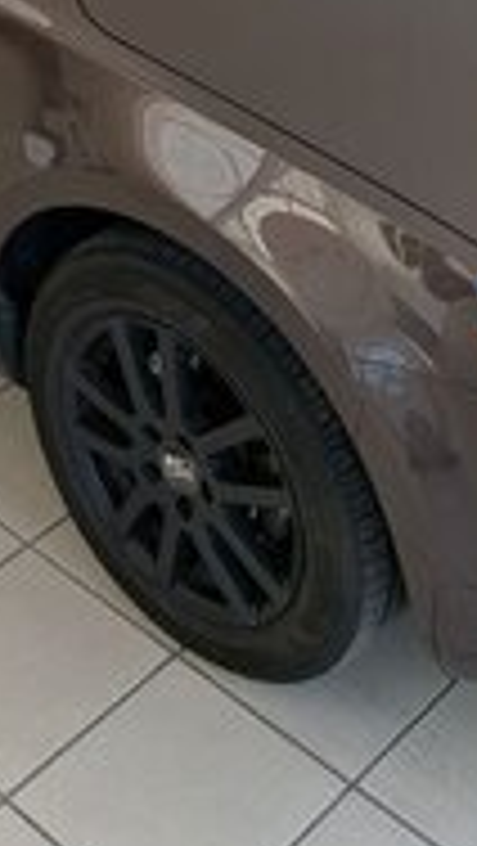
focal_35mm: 68
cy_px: 81
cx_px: 270
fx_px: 1526
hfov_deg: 17.8
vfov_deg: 29.7
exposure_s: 1/456
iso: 29
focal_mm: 4.53
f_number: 1.7
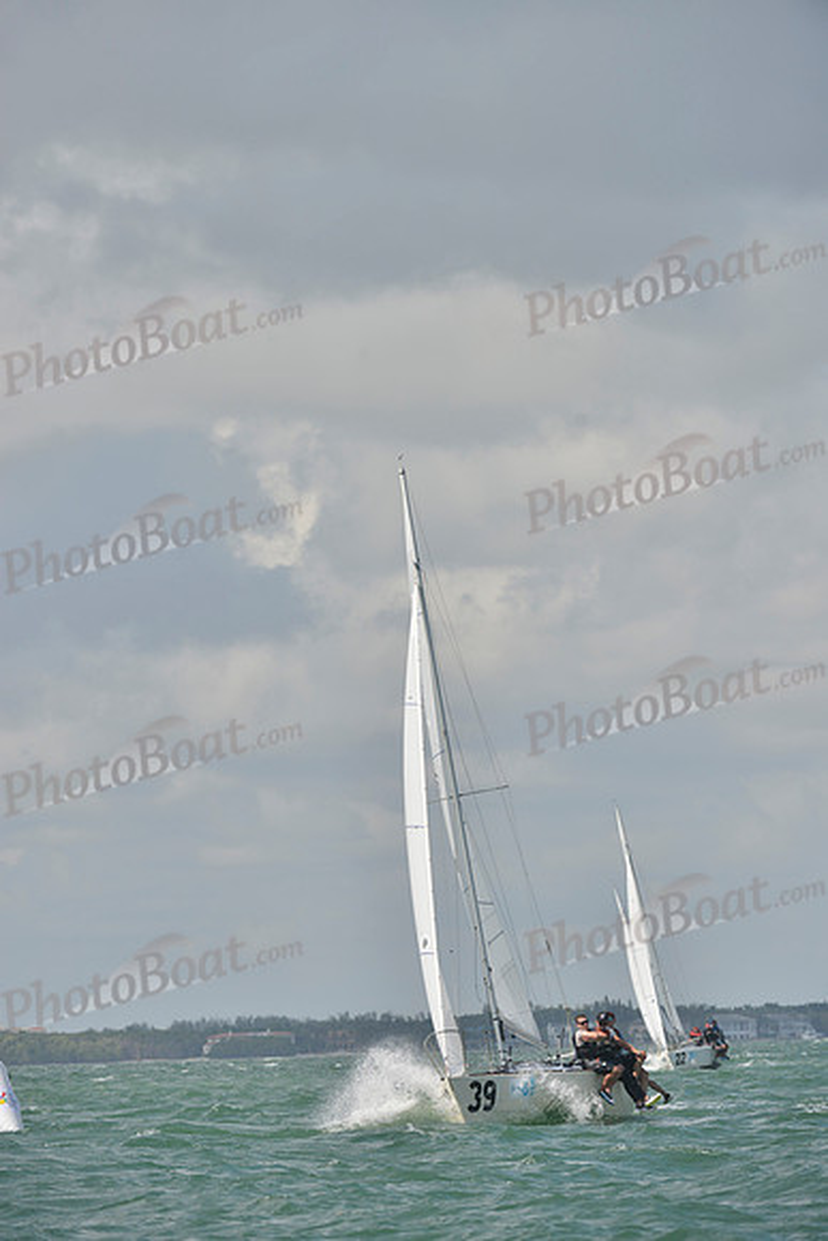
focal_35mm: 250
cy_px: 620
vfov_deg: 8.2
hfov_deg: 5.5
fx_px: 8619
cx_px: 414
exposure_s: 1/1250
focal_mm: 250
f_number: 8
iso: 280
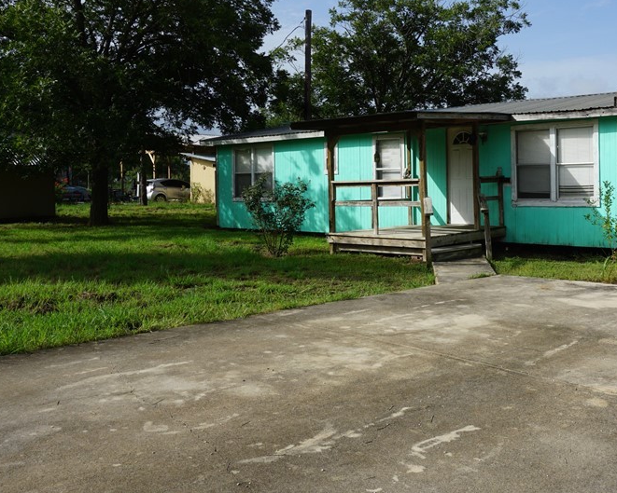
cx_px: 420
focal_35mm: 37
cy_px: 190
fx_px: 676
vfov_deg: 39.9
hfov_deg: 48.1
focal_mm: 16
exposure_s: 1/160
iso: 100
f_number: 11
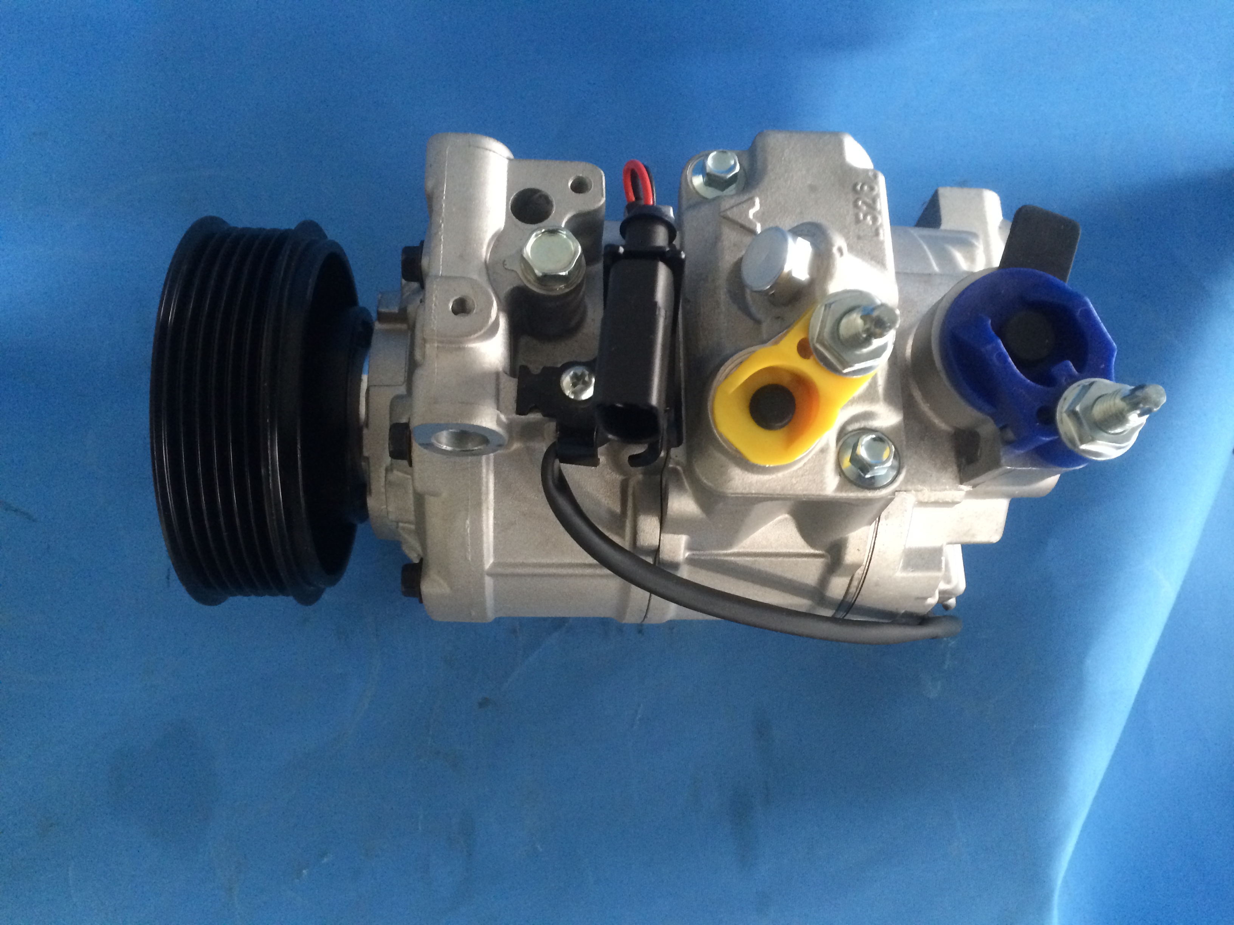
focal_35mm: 30
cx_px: 617
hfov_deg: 60.0
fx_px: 1069
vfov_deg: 46.8
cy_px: 462
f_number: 2.2
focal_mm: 4.12
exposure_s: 1/30
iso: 320
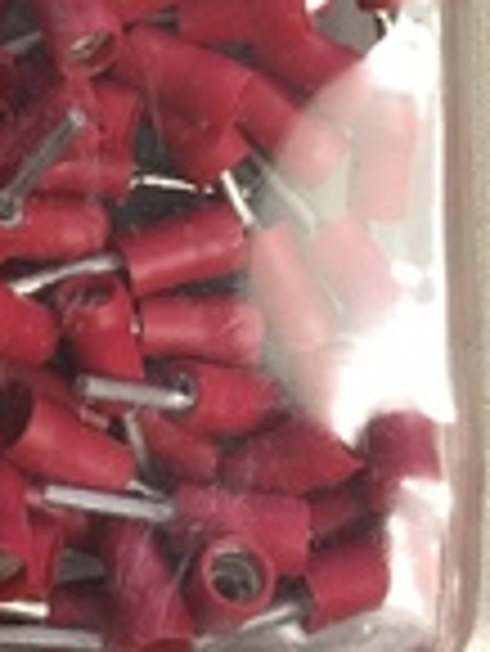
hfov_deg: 14.4
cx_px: -92
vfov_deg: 18.6
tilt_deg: -87.1
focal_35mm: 100
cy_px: -121
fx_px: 1885
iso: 100
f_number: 2.2
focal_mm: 4.15
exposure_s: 1/33
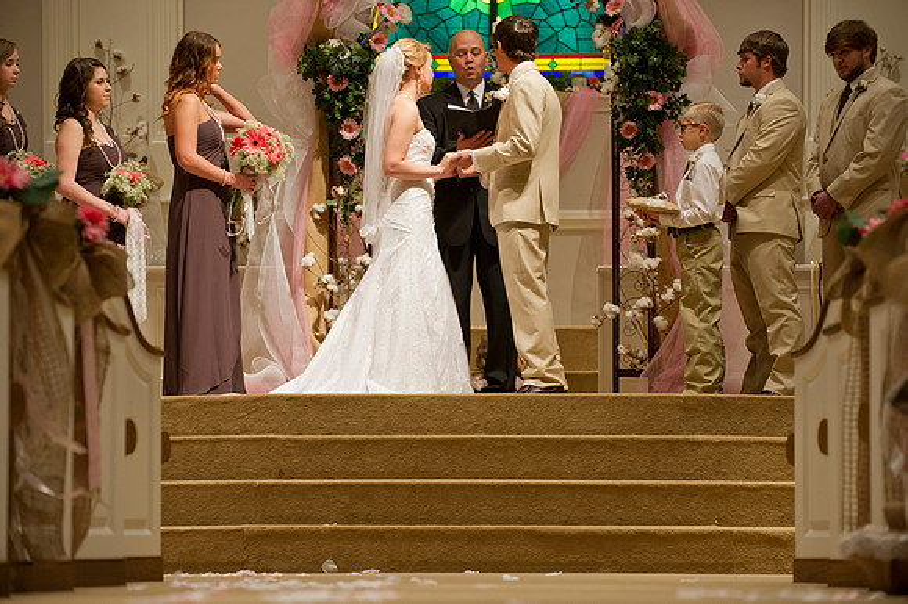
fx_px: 3403
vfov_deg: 10.1
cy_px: 302
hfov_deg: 15.2
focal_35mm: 135
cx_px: 454
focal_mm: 135
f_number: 3.5
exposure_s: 1/125
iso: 1600
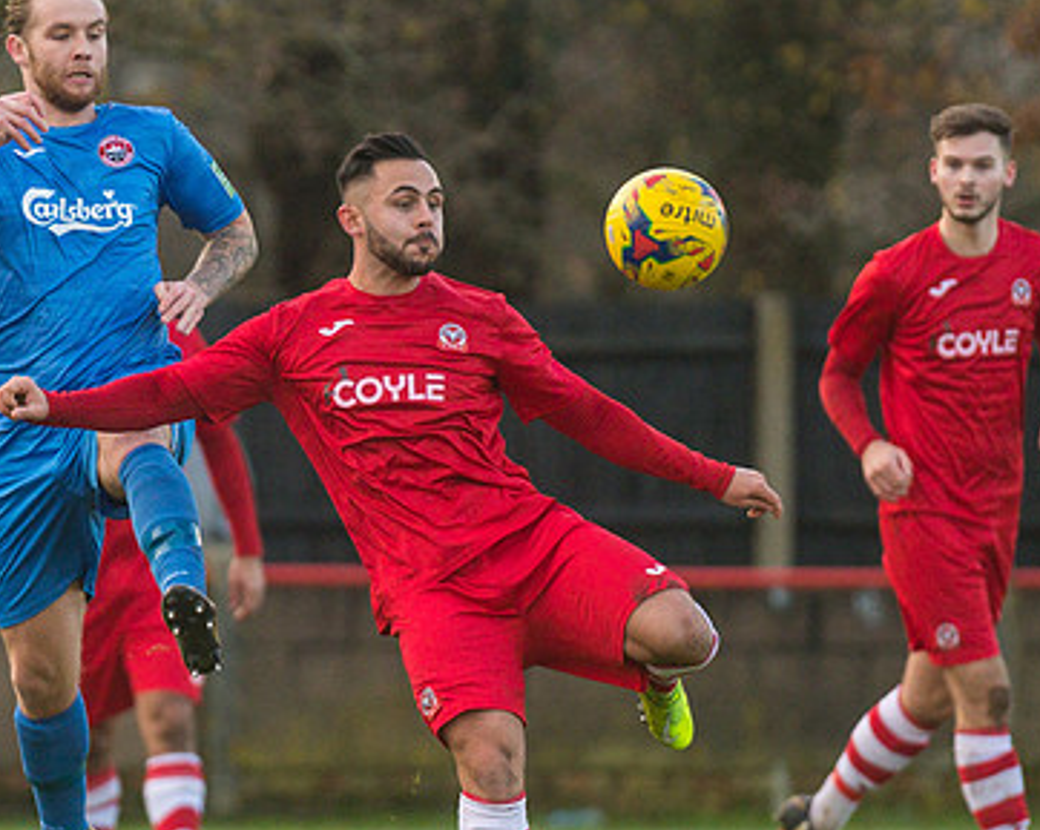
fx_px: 21036
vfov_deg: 2.3
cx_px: 281
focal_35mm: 684
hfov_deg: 2.8
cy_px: 554
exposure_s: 1/2000
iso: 2000
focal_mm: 240
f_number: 2.8
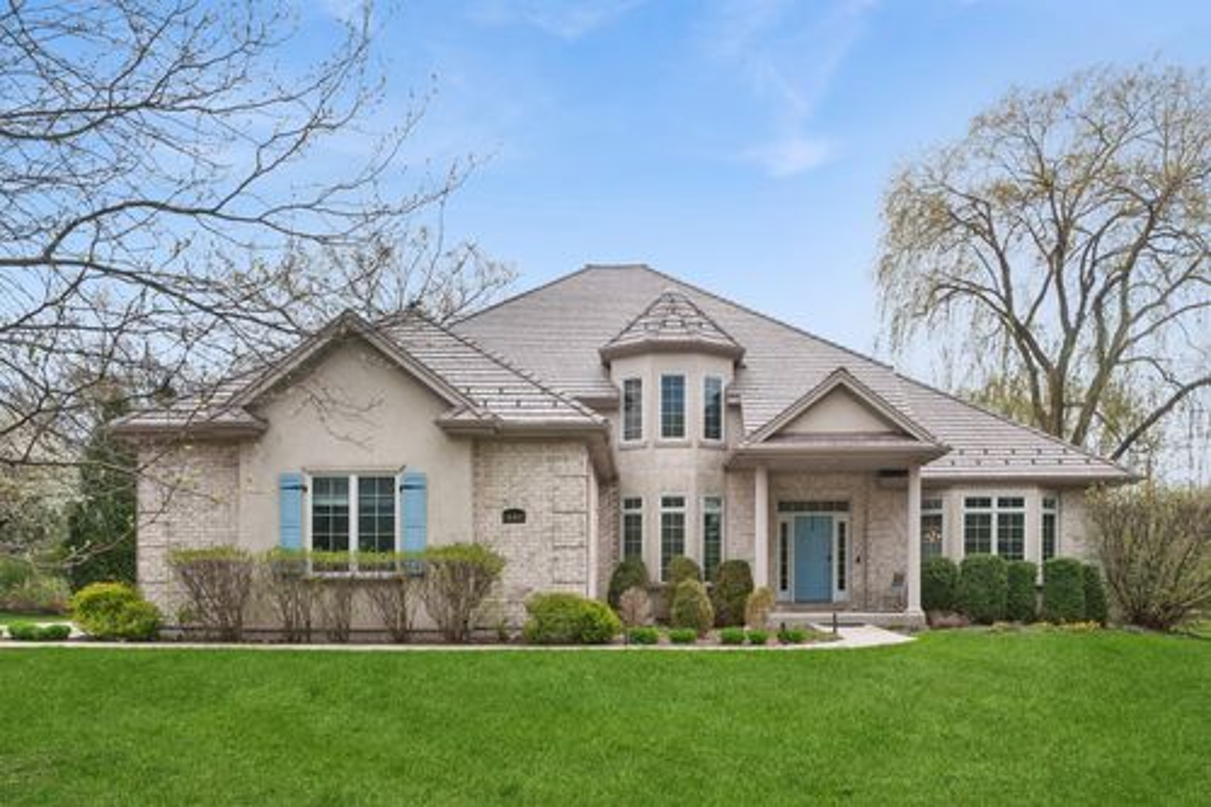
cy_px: 404
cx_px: 606
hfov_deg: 63.7
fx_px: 975
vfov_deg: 44.9
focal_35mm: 29
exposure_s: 1/640
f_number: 8
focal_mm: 29
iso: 400
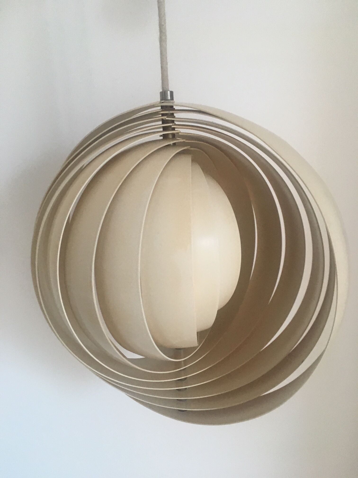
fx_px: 400
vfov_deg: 61.7
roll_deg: +4.0
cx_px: 179
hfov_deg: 48.2
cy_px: 239
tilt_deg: -10.8
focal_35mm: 29
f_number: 2.2
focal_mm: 4.15
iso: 200
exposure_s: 1/25
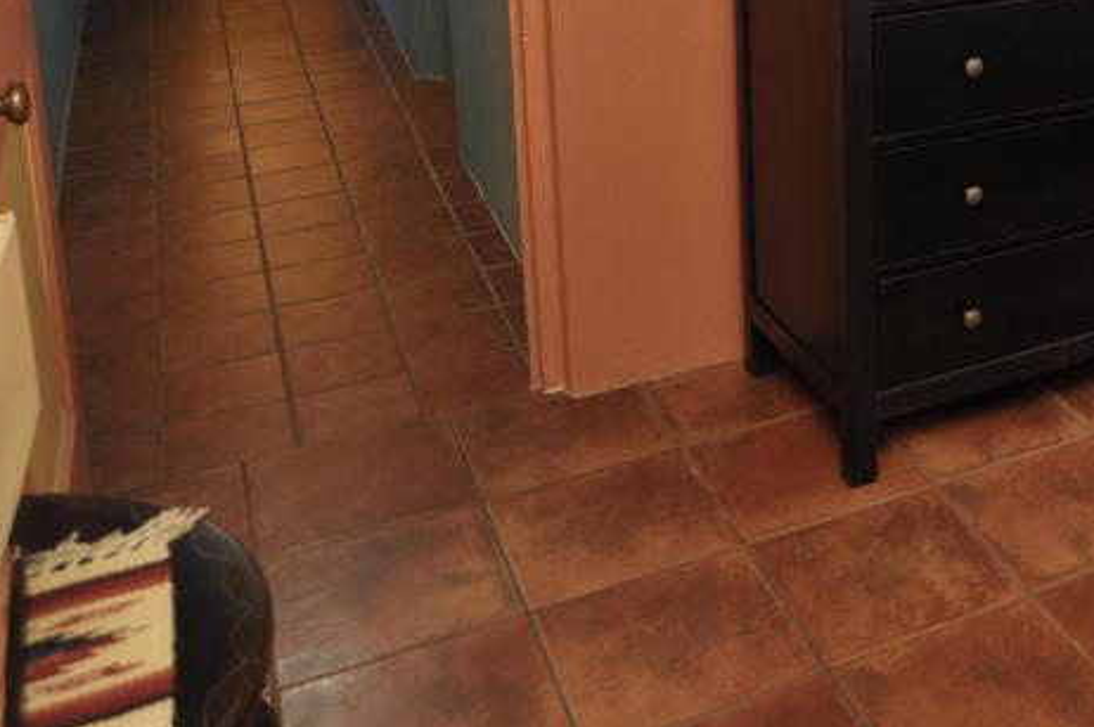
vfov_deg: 24.8
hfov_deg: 35.0
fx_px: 1518
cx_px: 1156
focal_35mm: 50
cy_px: -102
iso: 640
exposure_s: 1/30
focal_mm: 20
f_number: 4.5
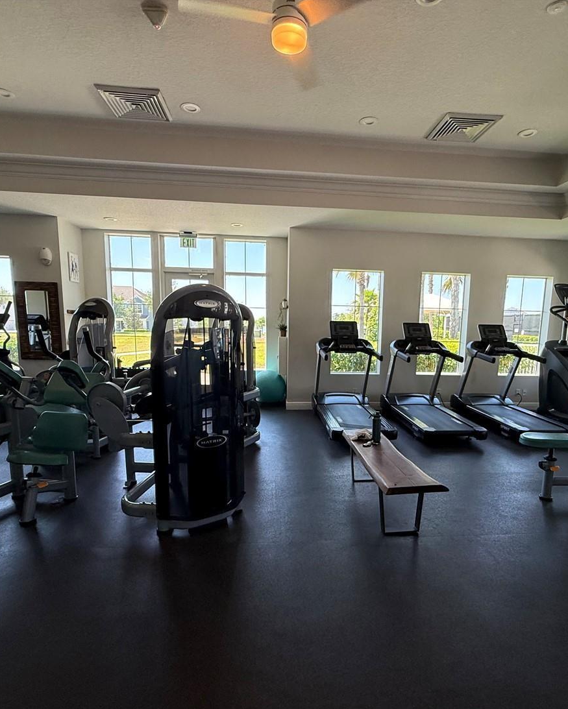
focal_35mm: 20
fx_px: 420
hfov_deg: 67.9
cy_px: 388
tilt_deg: -6.4
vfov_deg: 80.2
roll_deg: +0.6
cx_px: 314
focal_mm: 2.22
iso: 160
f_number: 2.2
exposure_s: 1/120
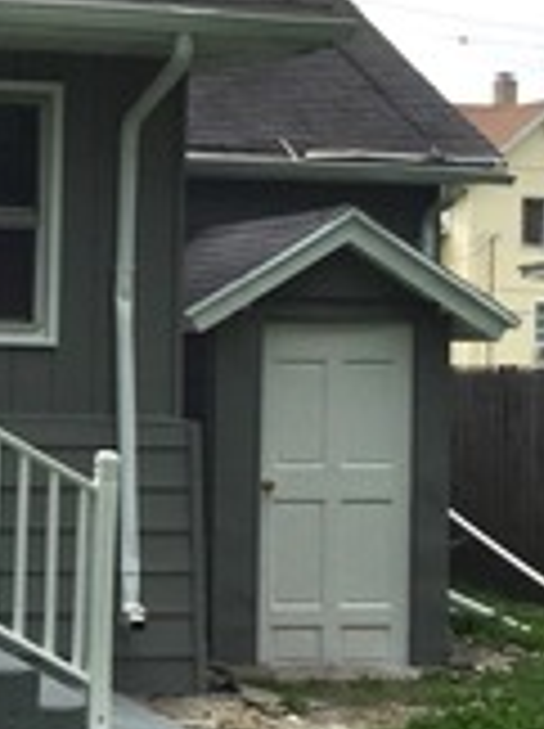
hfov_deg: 16.0
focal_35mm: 86
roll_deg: -1.8
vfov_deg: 22.8
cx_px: -225
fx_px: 1807
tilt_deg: +0.8
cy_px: 338
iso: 32
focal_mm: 4.15
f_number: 2.2
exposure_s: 1/2198
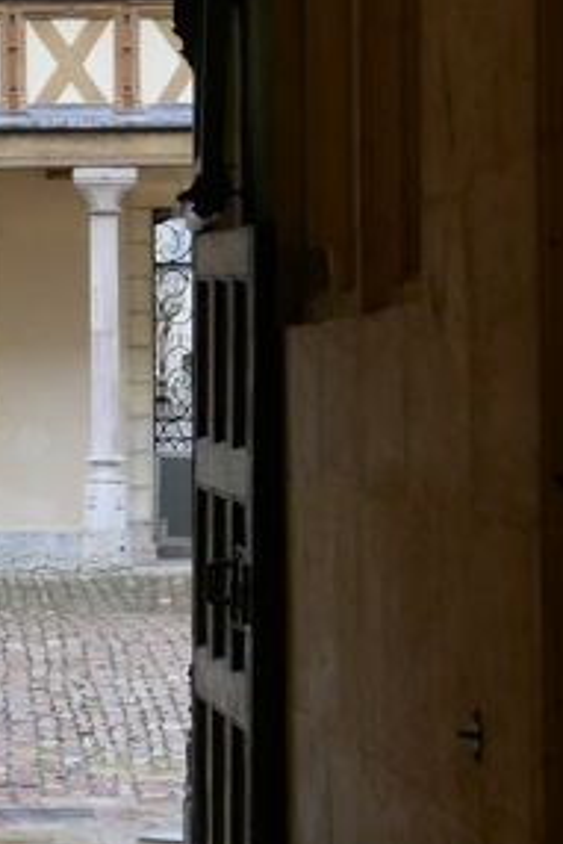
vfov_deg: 12.2
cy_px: 180
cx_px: -128
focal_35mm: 168
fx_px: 3936
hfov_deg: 8.1
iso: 200
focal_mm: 27.2
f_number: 2.8
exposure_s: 1/125
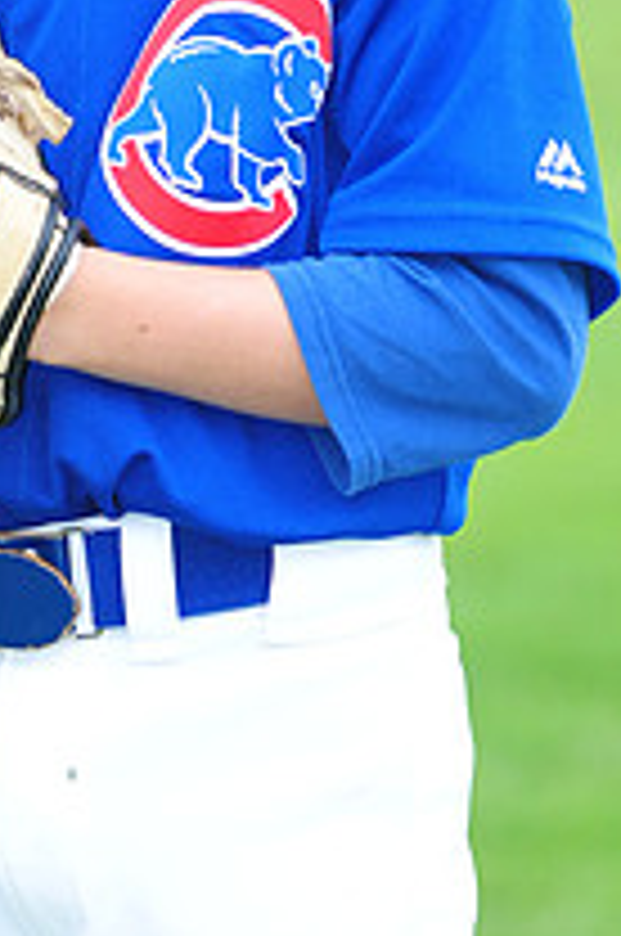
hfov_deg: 2.5
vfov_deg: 3.7
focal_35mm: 559
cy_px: -328
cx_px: 130
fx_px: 14511
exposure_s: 1/400
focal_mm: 200
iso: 400
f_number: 5
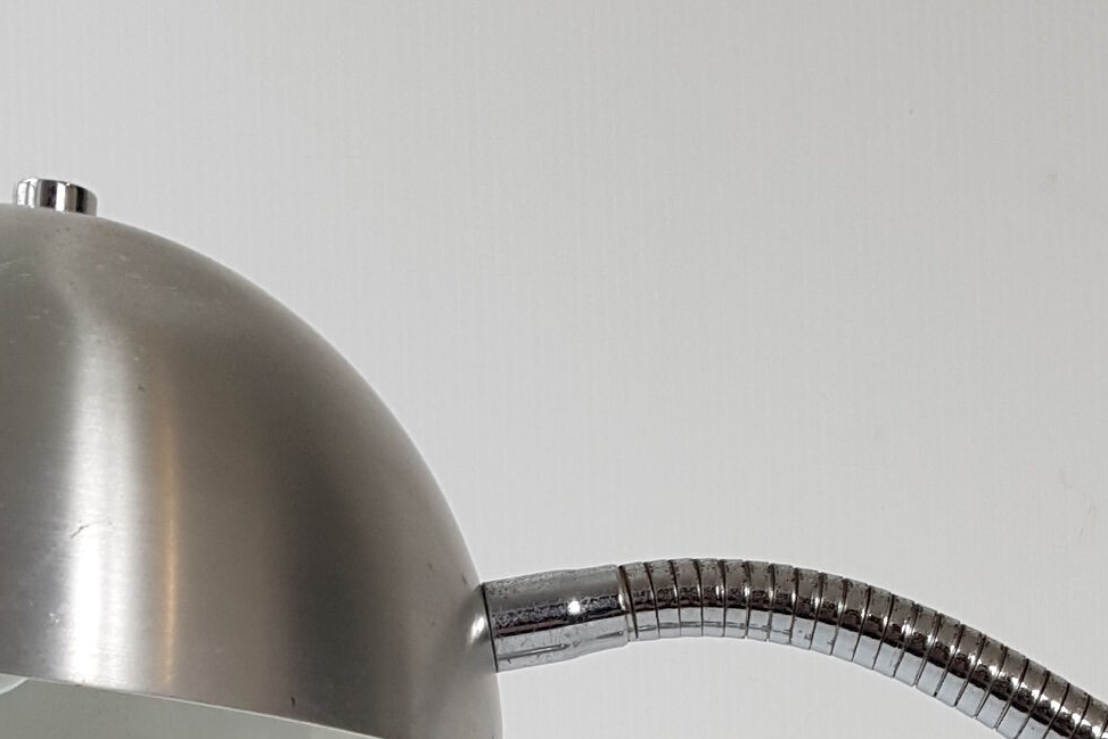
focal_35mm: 80
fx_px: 2462
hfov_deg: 25.4
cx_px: 544
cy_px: 1147
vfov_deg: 15.6
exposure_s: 1/100
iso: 64
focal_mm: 4.2
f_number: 1.7
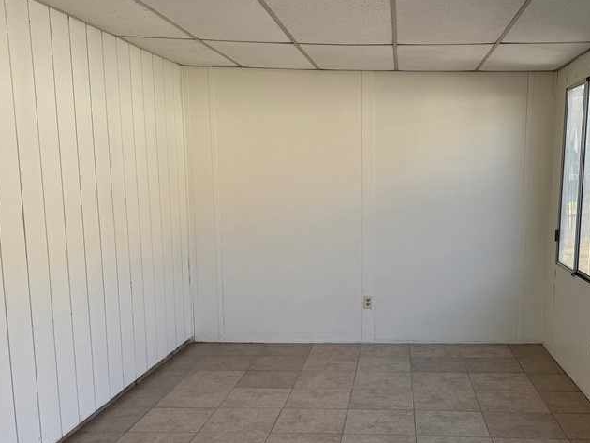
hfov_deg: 47.6
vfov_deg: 36.6
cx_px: 354
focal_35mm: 39
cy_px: 280
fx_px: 665
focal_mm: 6.76
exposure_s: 1/331
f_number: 1.78
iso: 80
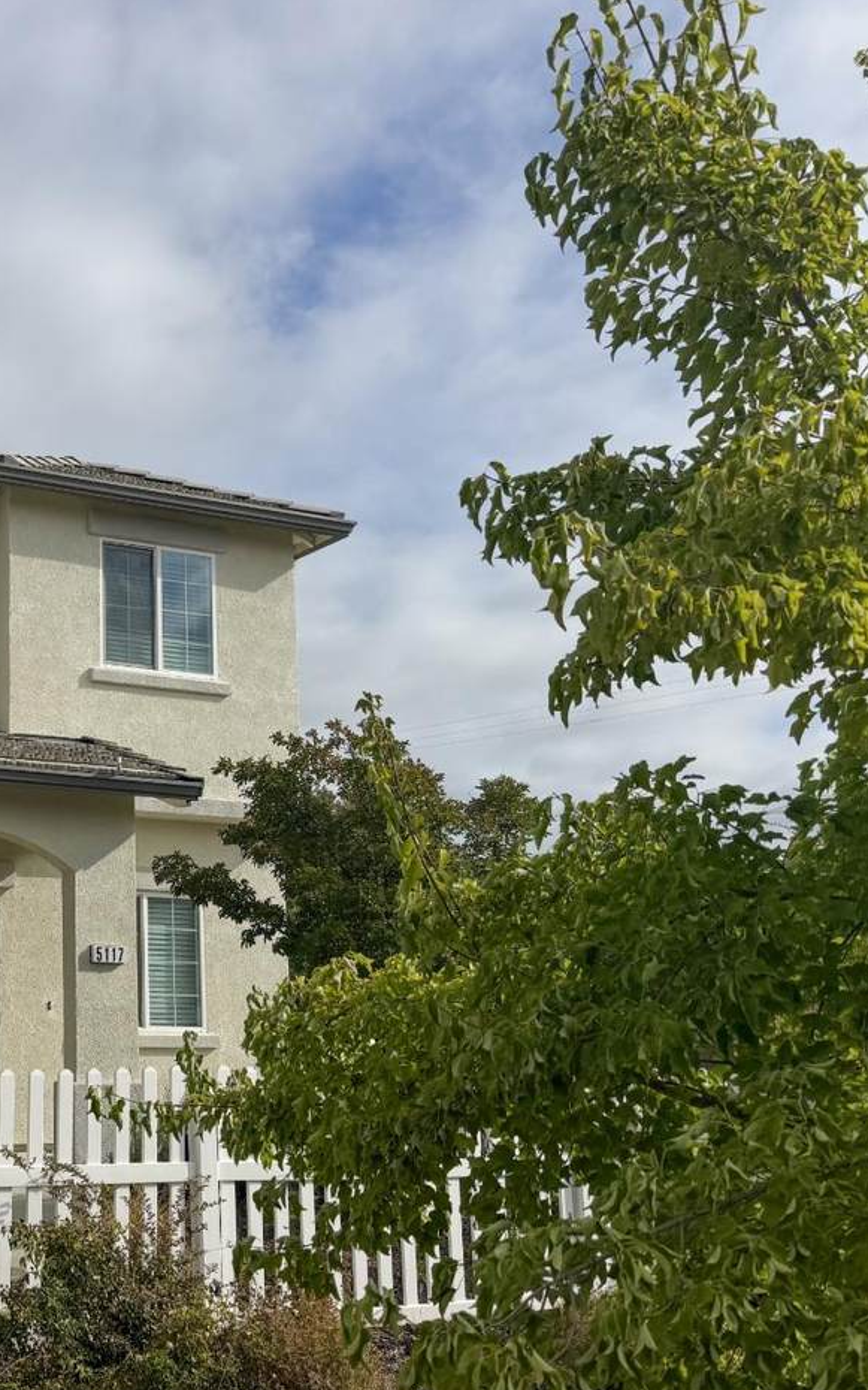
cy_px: 713
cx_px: -55
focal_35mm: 35
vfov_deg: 55.3
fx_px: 1325
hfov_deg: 32.5
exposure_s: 1/10309
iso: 80
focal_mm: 6.76
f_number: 1.78
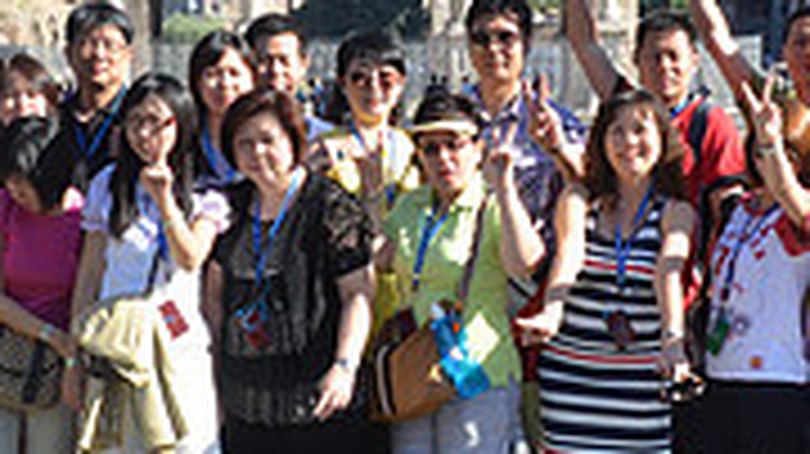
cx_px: 495
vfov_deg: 11.9
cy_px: 108
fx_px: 2168
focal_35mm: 101
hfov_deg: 21.1
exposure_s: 1/500
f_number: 9
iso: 1000
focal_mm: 20
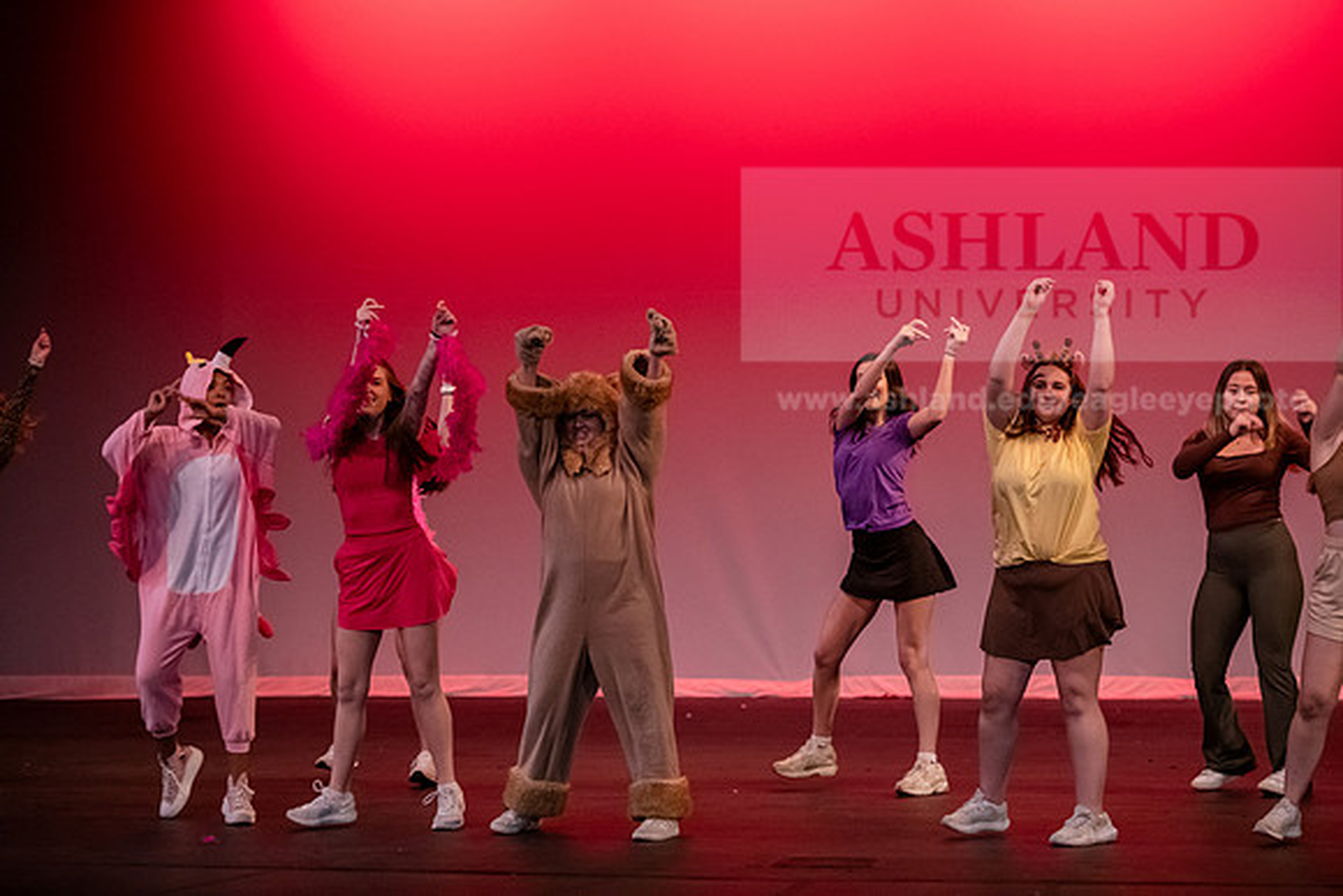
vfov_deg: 13.0
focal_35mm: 105
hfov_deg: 19.5
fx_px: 3918
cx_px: 672
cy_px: 448
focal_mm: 105
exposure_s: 1/320
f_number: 3.2
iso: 4000
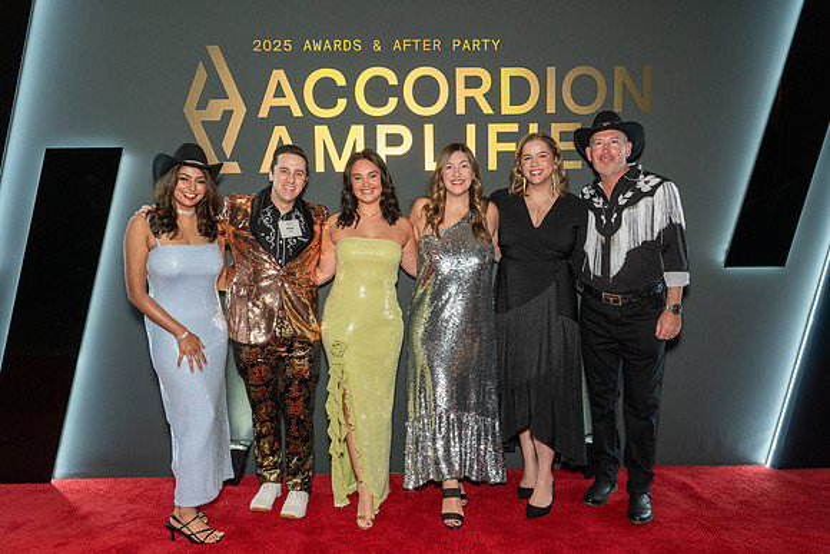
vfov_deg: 48.0
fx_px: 623
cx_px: 415
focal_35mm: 27
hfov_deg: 67.4
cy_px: 277
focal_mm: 27
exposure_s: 1/125
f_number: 6.3
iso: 1600
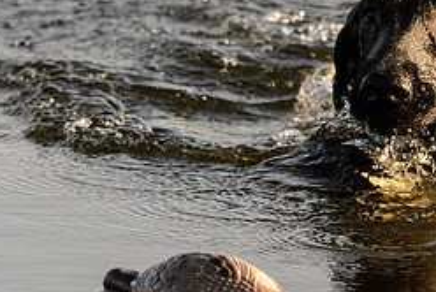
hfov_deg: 2.2
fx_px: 11567
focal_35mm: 954
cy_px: 176
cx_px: 370
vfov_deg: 1.4
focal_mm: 220
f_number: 6.3
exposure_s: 1/1600
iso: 900
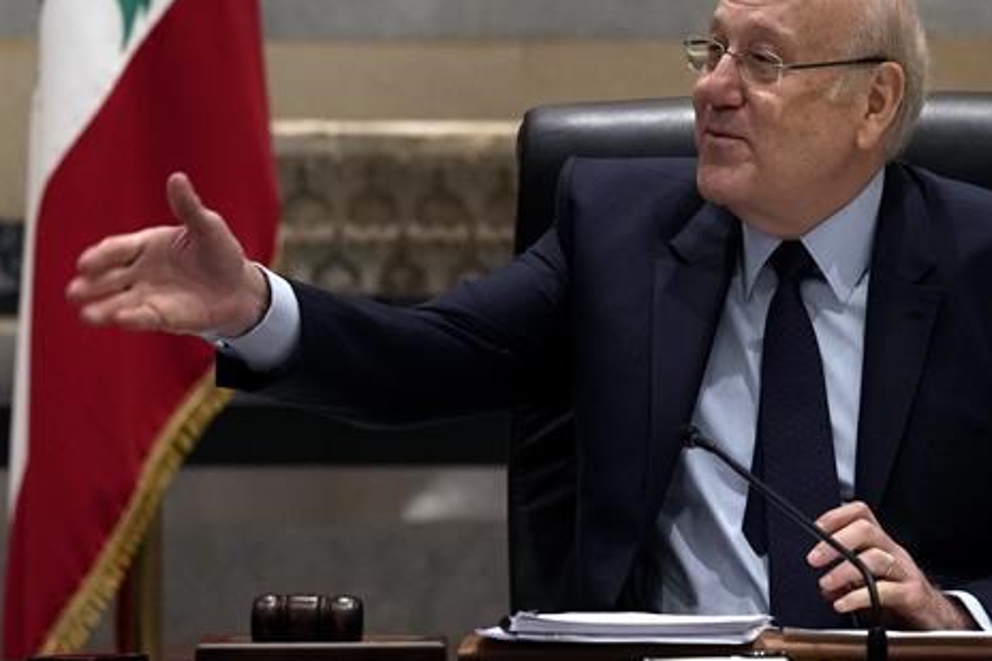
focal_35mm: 280
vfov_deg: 4.9
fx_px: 7712
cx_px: 622
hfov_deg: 7.4
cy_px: 217
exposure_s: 1/200
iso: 1600
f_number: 3.2
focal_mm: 200
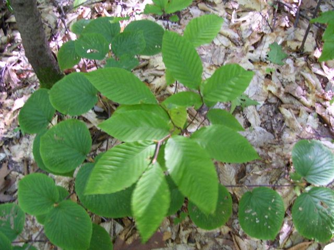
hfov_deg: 50.1
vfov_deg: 38.7
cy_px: 125
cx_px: 167
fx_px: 357
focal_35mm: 37
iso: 160
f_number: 2.7
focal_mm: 6
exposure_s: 1/15
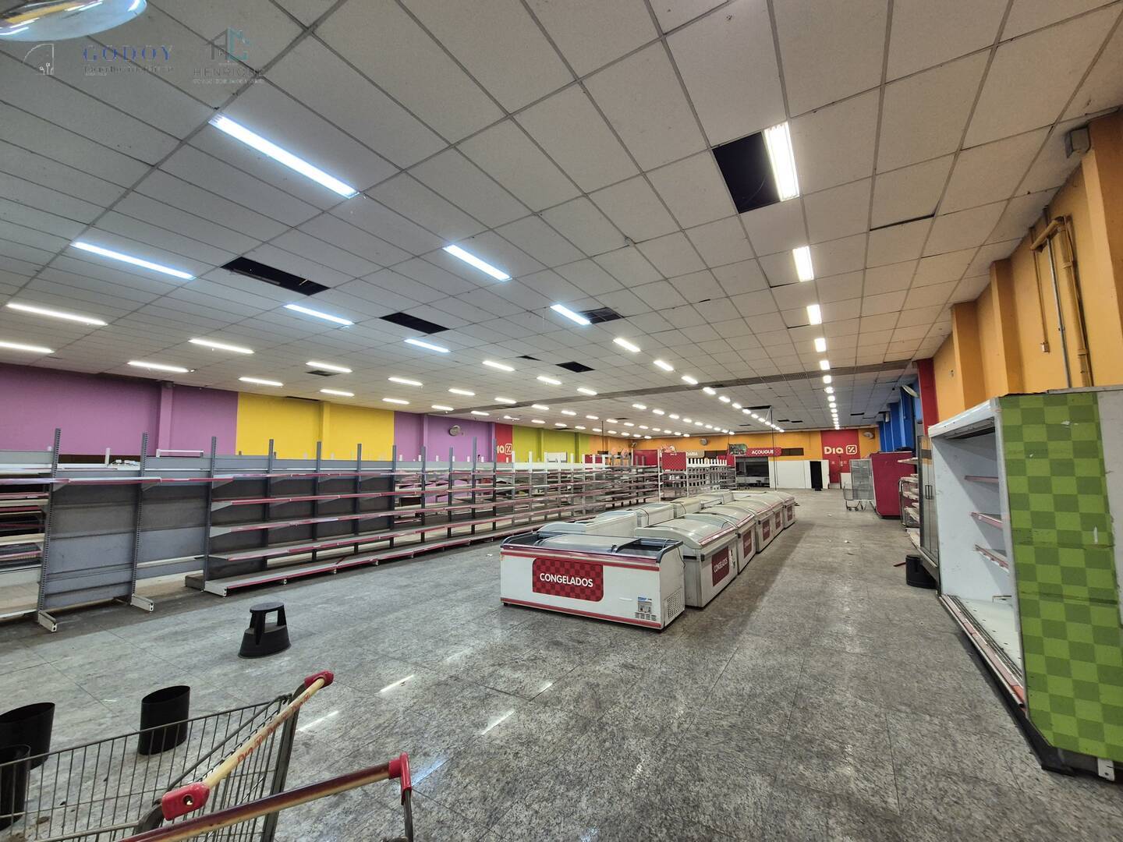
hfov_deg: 106.2
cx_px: 562
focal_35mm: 13
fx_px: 422
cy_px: 421
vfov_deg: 89.9
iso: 160
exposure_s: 1/60
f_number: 2.2
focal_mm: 2.2
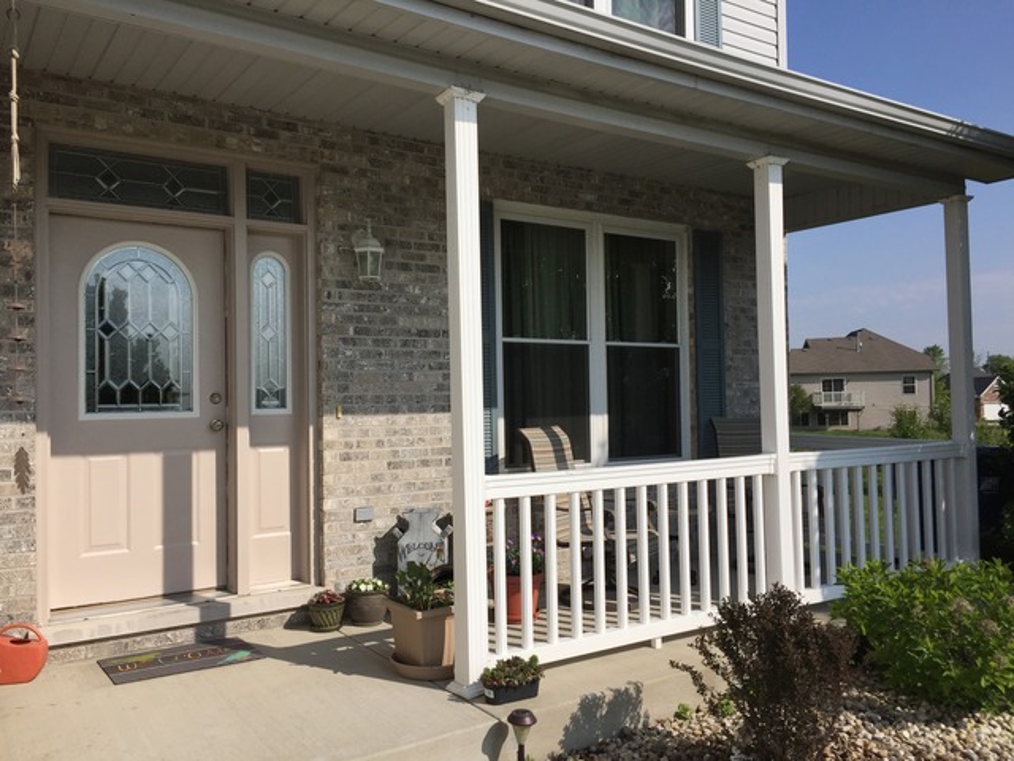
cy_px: 380
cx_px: 507
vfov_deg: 48.2
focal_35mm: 29
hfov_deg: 61.7
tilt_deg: +1.9
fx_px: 849
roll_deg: +0.4
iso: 32
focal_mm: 4.15
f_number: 2.2
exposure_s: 1/4405
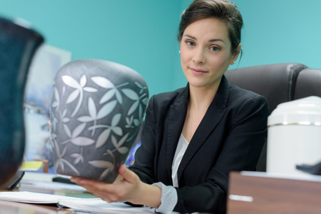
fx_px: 446
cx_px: 160
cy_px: 107
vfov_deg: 27.0
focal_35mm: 50
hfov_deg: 39.6
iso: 500
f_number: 3.5
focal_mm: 50
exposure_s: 1/80
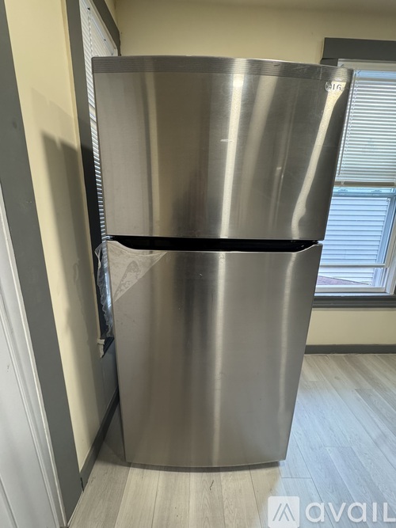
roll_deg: -0.8
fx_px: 214
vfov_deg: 102.1
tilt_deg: -13.8
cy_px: 264
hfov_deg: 85.7
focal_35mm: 14
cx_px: 198
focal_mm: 2.22
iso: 320
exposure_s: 1/60
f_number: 2.2
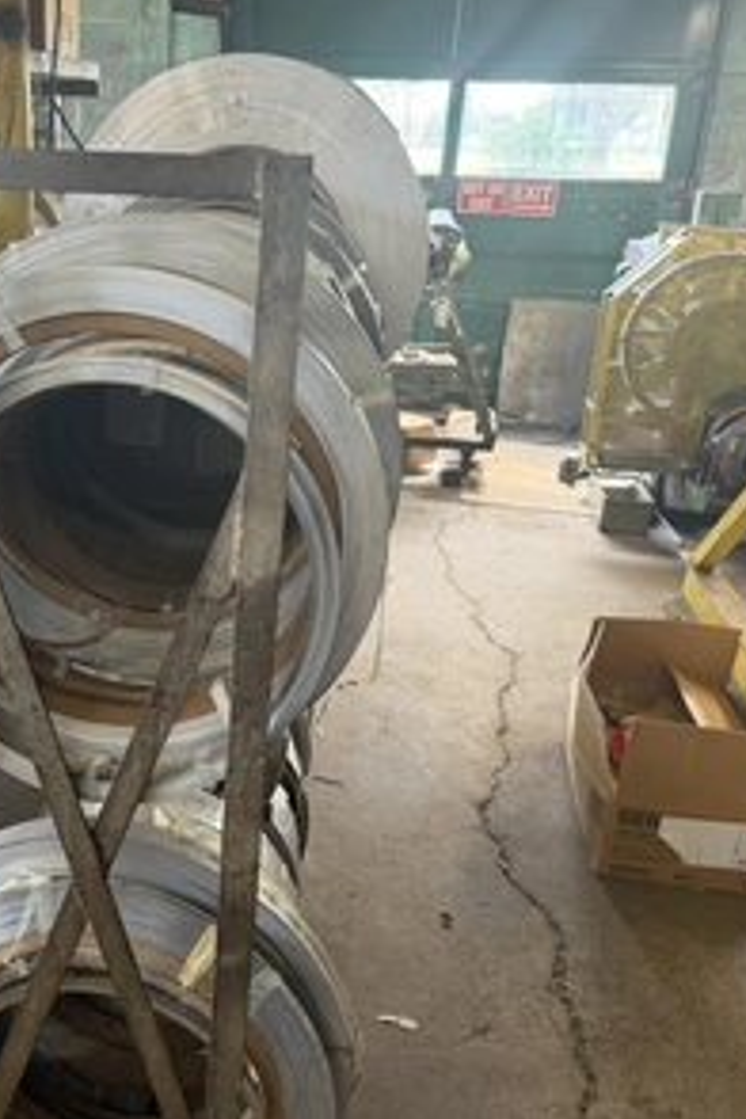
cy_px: 552
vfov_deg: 55.8
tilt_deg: -20.6
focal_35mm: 34
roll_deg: -3.9
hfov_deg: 37.6
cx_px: 156
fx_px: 1057
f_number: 1.78
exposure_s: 1/60
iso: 160
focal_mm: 6.76
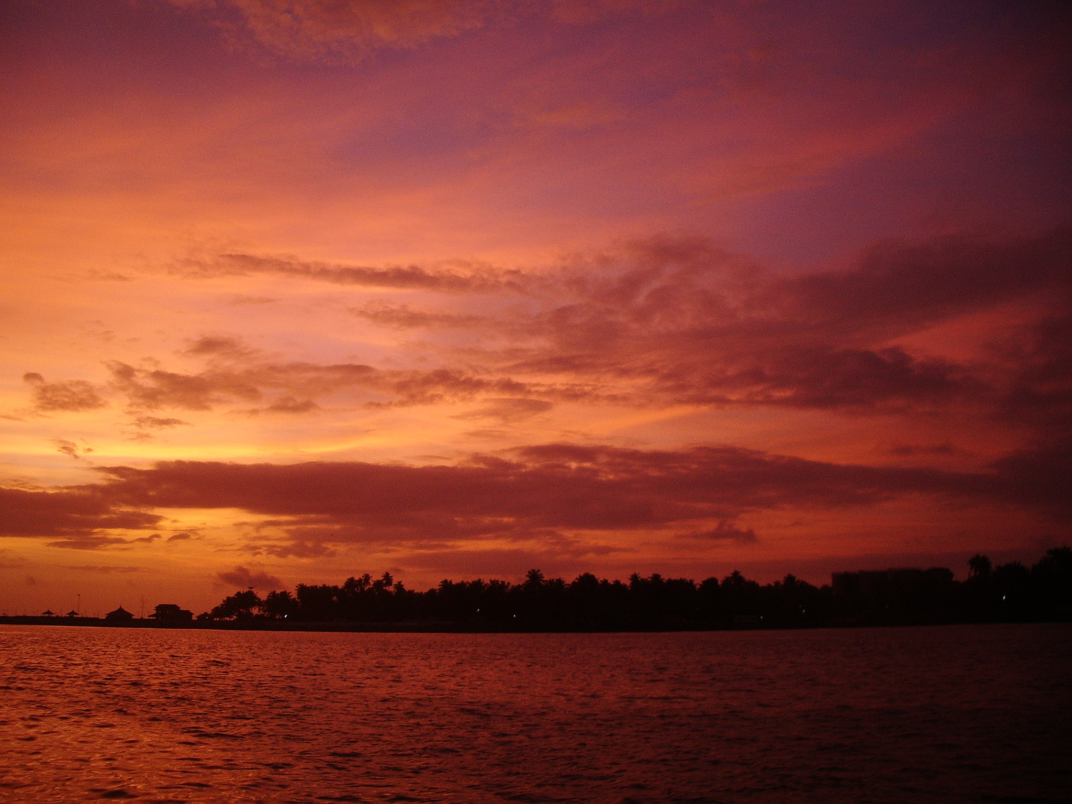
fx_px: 1084
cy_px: 402
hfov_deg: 52.6
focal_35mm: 35
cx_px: 536
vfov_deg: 40.7
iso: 100
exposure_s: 1/40
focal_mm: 5.8
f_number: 2.6
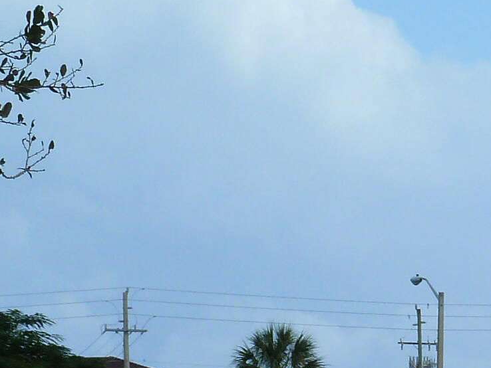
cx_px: 679
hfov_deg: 5.0
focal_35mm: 390
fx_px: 5534
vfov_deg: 3.8
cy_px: 667
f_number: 5
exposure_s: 1/500
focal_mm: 15.8
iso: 80
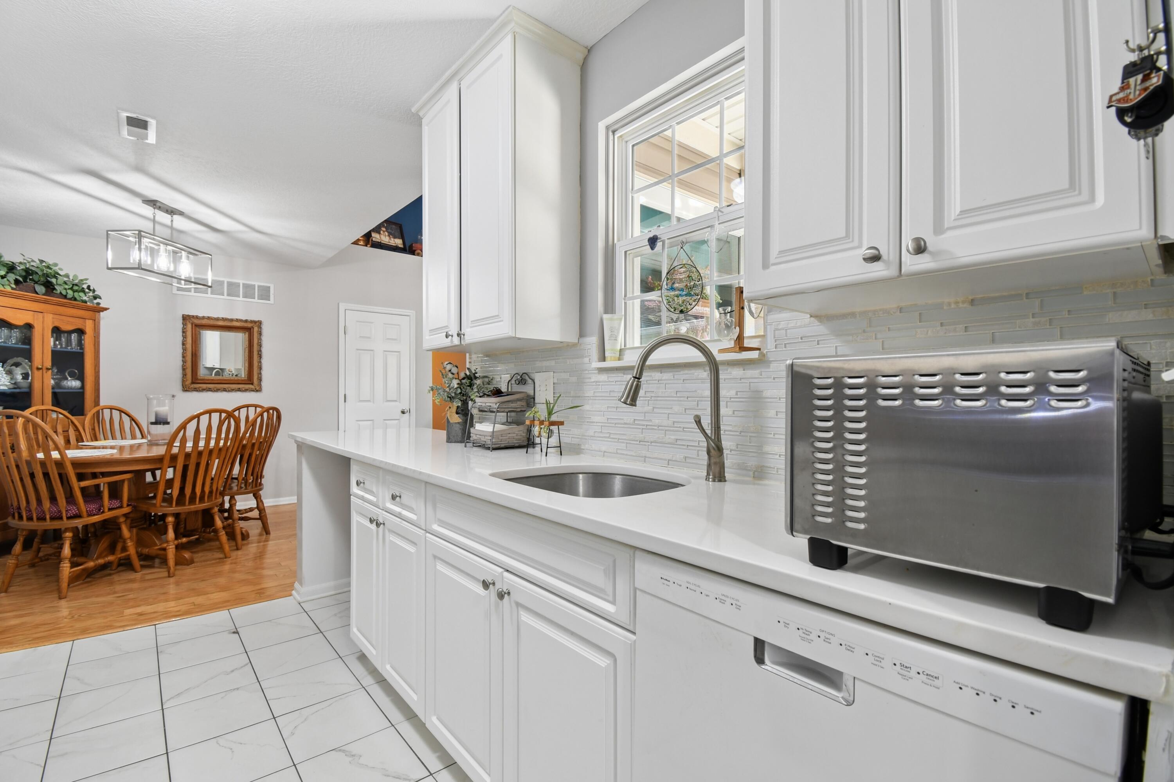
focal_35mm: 15
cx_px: 587
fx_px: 489
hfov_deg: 100.4
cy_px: 391
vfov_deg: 77.3
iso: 320
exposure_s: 1/10
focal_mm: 10
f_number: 7.1
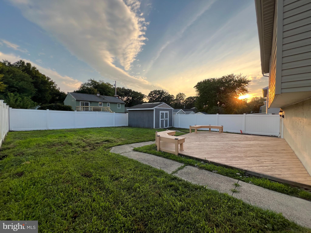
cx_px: 156
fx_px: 117
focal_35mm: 13
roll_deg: +0.4
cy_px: 116
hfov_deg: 106.2
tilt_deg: -1.2
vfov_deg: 89.9
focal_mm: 1.57
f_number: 1.8
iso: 32
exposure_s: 1/242
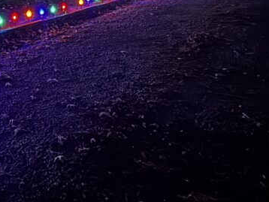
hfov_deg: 40.0
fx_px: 311
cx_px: -11
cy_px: -50
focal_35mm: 40
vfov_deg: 29.9
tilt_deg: +0.5
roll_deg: +0.9
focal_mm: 2.22
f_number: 2.2
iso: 1600
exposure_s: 1/9
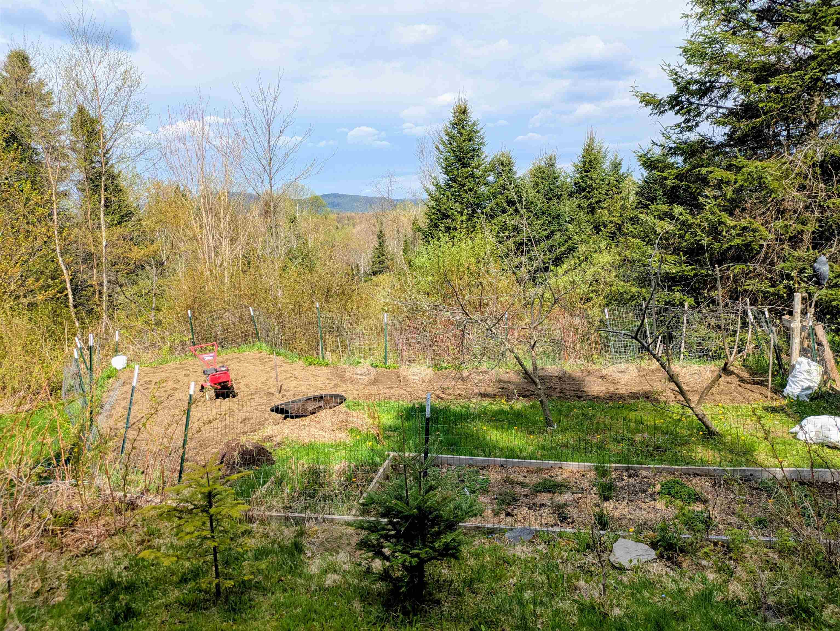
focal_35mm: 25
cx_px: 420
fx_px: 607
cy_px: 316
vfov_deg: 54.9
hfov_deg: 69.4
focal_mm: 5.43
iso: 45
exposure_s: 1/1580
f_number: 1.89
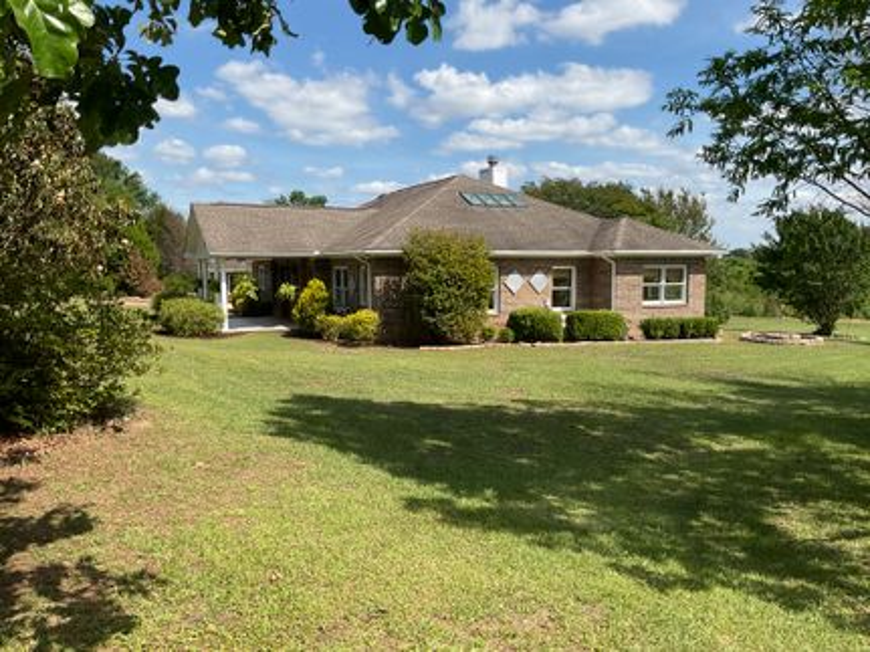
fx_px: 729
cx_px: 435
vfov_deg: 48.2
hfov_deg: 61.7
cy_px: 326
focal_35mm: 29
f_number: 1.8
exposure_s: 1/1786
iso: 16
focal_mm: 3
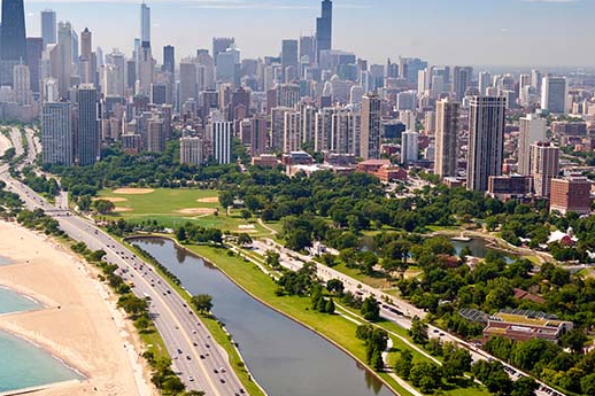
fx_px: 1090
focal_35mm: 66
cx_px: 256
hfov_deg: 30.5
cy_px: 207
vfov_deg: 20.6
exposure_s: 1/200
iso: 100
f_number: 5.6
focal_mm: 38
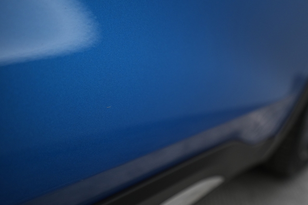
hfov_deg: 65.5
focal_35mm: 28
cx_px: 154
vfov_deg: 46.4
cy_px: 102
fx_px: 239
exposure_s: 1/100
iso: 2000
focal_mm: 28
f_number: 4.5
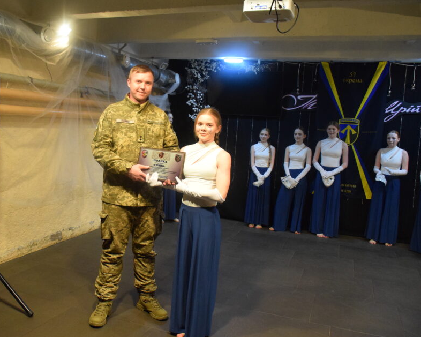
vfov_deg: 44.6
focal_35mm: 33
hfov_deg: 53.6
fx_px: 411
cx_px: 156
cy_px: 168
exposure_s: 1/400
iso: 3200
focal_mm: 18
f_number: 3.5
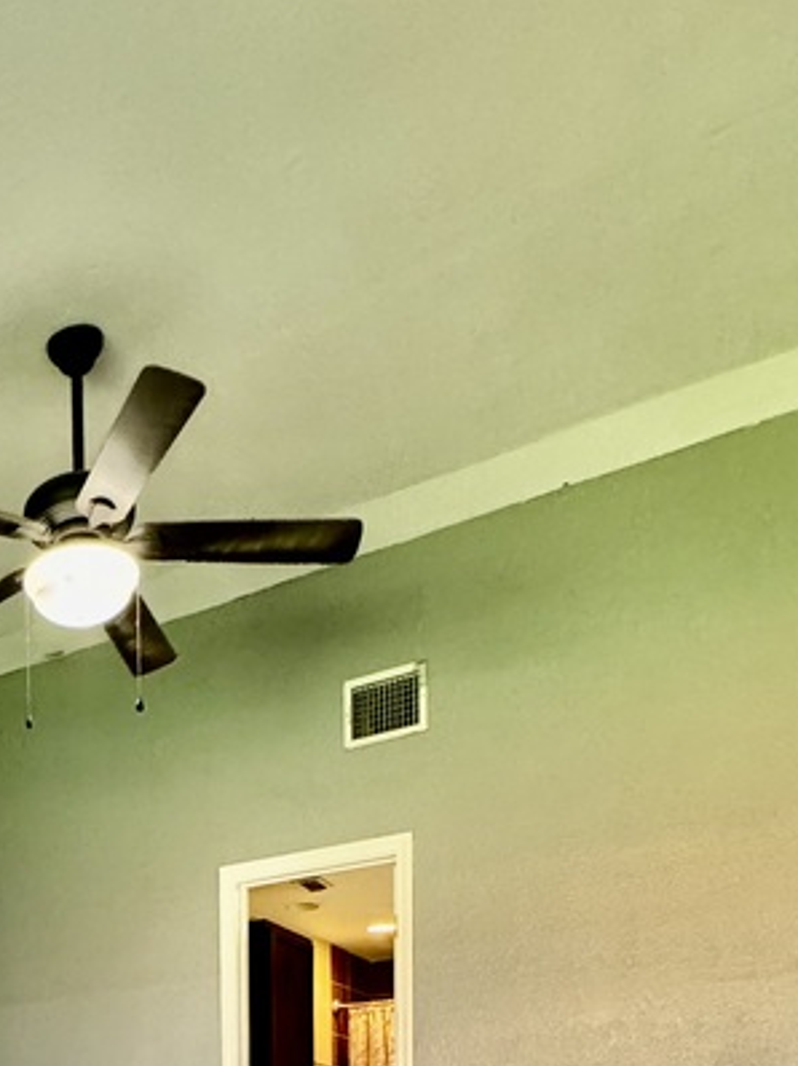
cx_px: -5
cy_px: 1243
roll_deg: +1.7
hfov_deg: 34.2
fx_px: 1169
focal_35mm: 38
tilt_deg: -2.9
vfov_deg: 38.1
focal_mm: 2.22
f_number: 2.2
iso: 320
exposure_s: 1/60
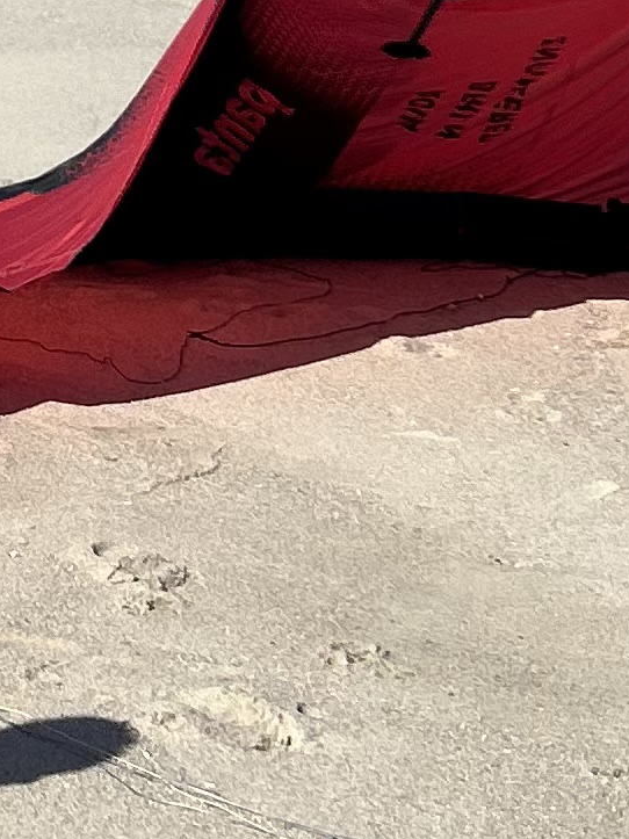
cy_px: -38
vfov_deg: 13.4
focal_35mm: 145
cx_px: -684
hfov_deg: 9.5
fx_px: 3514
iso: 50
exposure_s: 1/6579
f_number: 1.5
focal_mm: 5.7
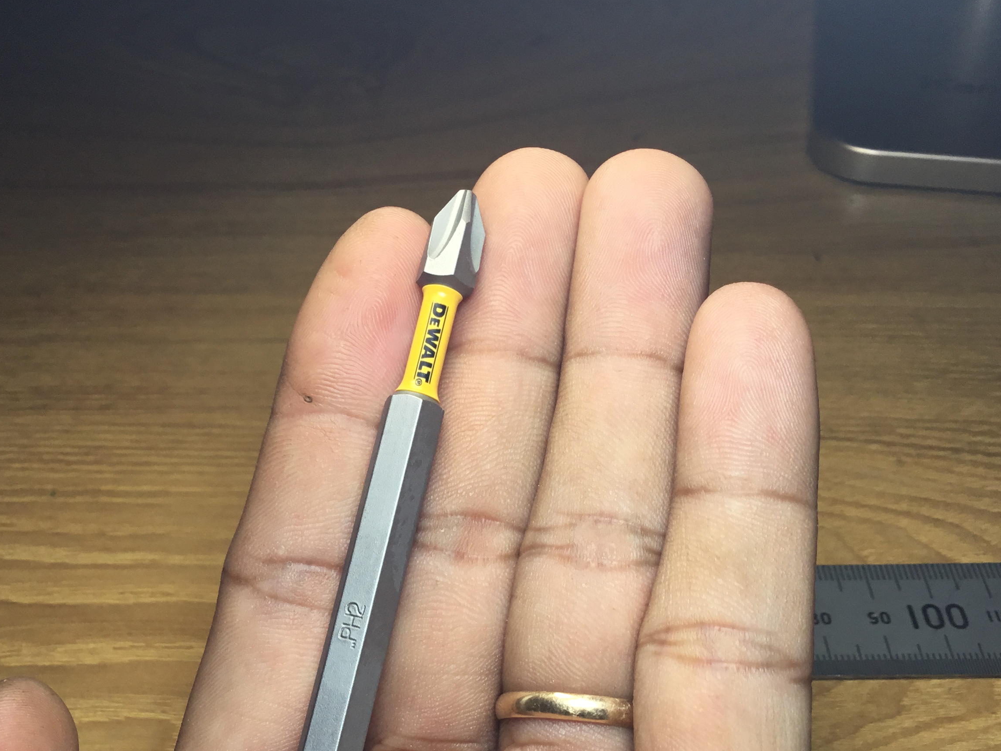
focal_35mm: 44
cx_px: 422
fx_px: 1272
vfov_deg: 32.5
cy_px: 519
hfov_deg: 42.8
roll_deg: +4.6
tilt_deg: -44.4
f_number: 2.4
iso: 25
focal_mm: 3.3
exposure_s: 1/250
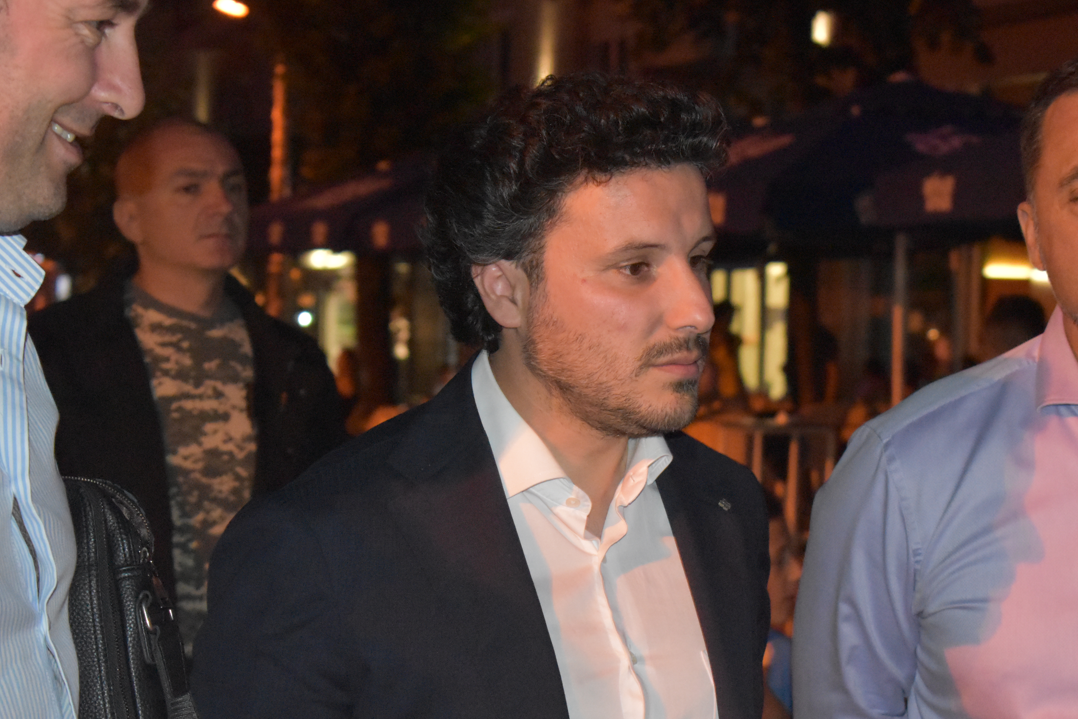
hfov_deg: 19.3
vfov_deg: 13.0
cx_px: 671
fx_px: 3163
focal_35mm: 106
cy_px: 445
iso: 6400
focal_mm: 55
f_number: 5.6
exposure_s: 1/60
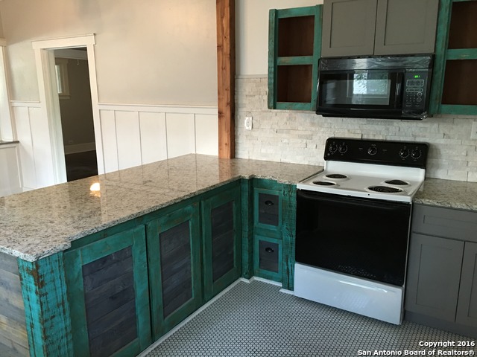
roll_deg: +0.7
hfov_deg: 61.7
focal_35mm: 29
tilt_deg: -10.9
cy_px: 178
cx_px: 238
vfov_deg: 48.2
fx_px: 400
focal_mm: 4.15
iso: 80
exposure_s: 1/15
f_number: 2.2
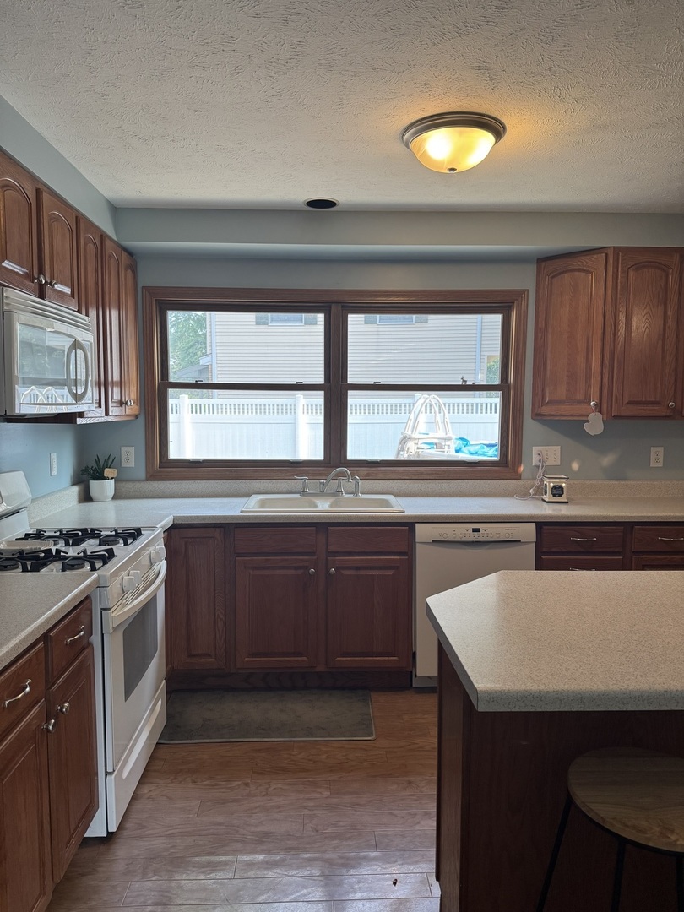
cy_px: 456
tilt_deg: -4.9
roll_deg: +0.3
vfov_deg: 71.6
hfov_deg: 56.8
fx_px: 632
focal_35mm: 24
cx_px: 342
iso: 200
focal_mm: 6.76
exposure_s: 1/120
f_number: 1.78
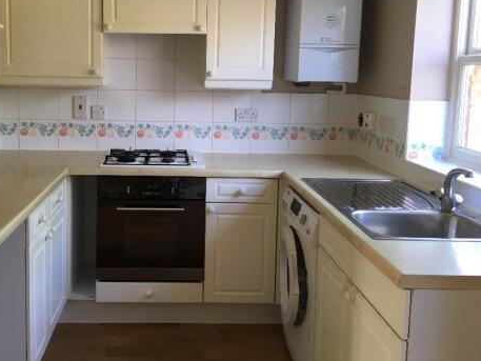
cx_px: 175
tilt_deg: -8.8
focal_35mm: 37
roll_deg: +0.1
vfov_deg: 38.4
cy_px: 134
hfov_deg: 49.6
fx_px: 514
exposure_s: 1/33
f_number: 2.2
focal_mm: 4.15
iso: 40
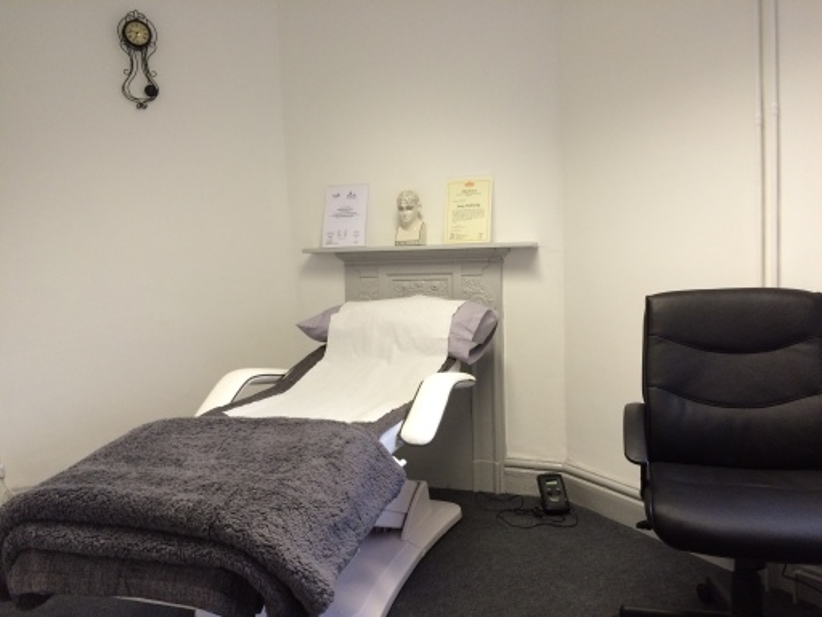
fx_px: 689
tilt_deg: -3.8
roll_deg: +2.8
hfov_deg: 61.7
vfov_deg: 48.2
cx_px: 411
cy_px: 308
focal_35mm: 29
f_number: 2.2
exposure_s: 1/33
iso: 80
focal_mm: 4.15
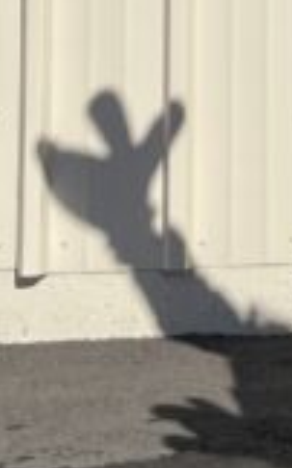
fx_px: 2219
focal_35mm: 174
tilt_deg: +10.3
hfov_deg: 7.4
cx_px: 451
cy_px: -425
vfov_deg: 11.1
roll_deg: +1.1
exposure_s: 1/9804
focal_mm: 4.2
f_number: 1.6
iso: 32
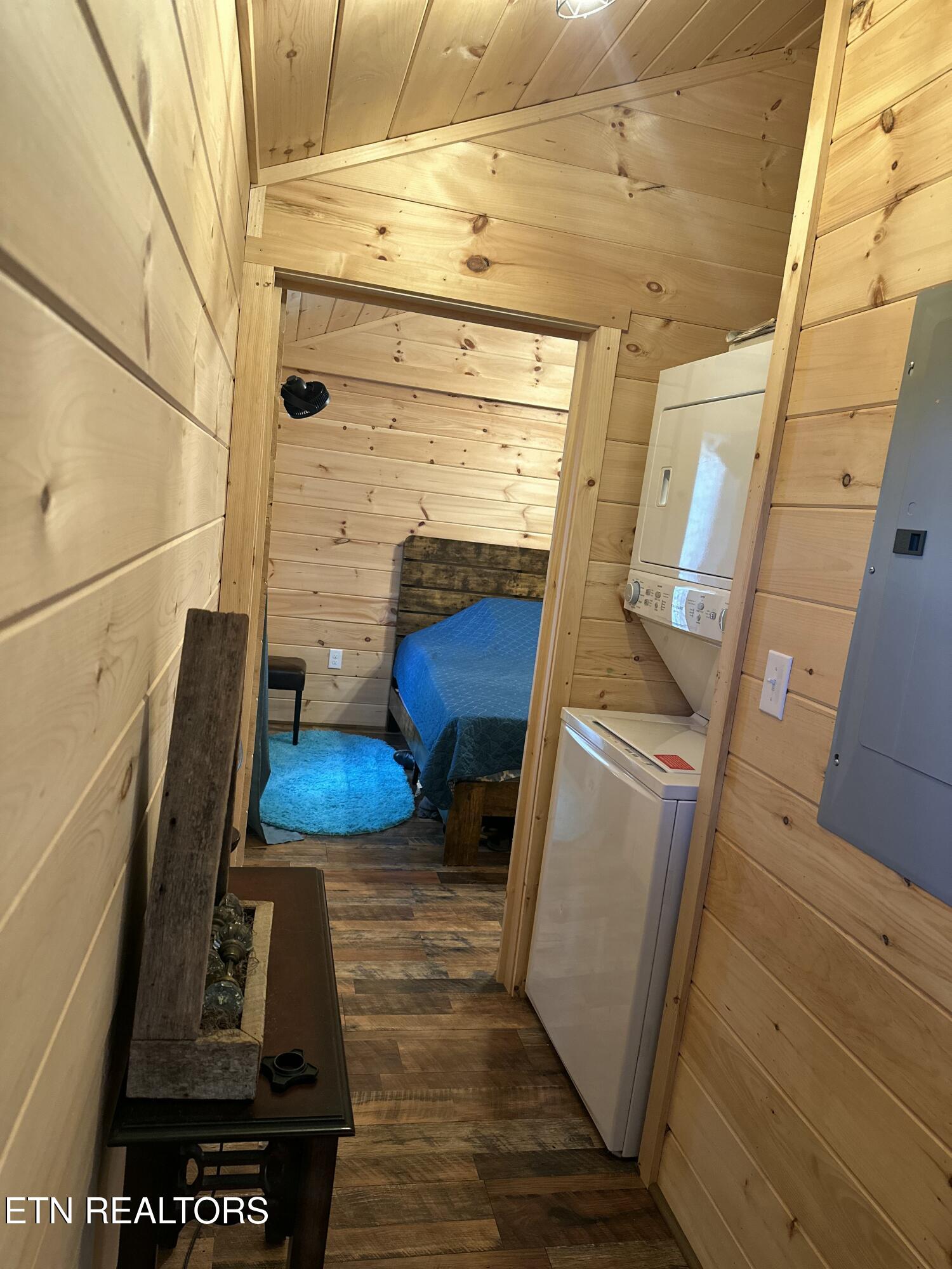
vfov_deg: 71.6
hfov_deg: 56.8
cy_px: 634
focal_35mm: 24
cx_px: 476
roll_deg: -6.9
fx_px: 880
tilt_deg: -6.7
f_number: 1.78
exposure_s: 1/60
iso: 320
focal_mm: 6.86
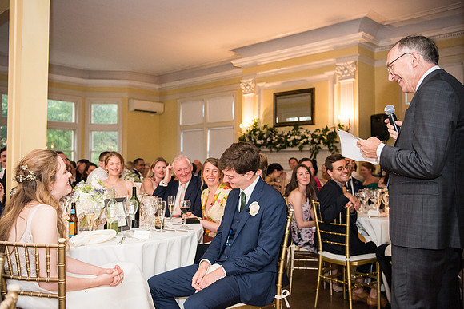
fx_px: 458
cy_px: 147
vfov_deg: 37.3
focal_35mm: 36
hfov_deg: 53.7
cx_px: 221
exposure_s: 1/200
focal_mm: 34
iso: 2500
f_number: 2.8
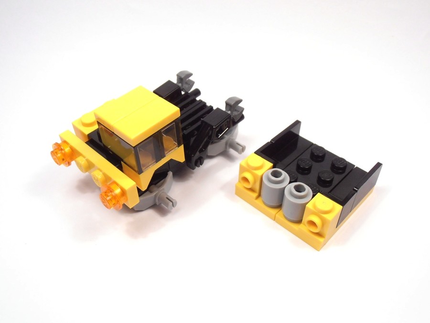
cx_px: 215
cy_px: 162
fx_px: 460
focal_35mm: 37
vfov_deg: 38.7
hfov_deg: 50.1
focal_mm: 6.61
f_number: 3.9
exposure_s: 1/100
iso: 80
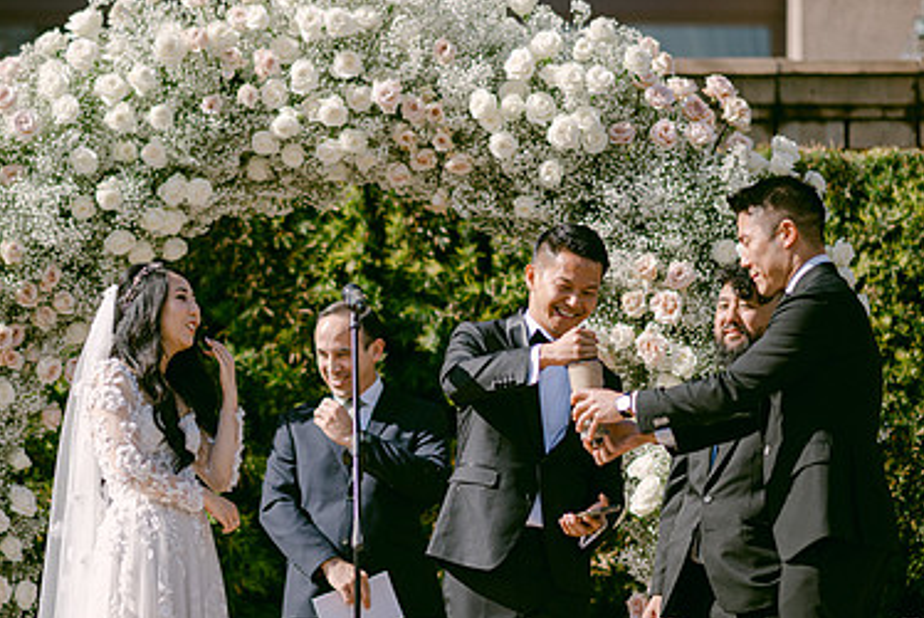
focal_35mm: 165
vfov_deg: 8.3
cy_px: 350
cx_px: 299
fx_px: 4238
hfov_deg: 12.4
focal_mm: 105
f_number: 1.4
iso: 100
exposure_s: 1/10000
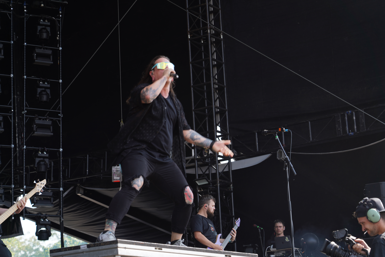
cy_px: 128
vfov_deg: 14.7
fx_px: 995
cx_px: 192
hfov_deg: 21.9
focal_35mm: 93
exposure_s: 1/125
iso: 100
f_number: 5.6
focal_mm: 93
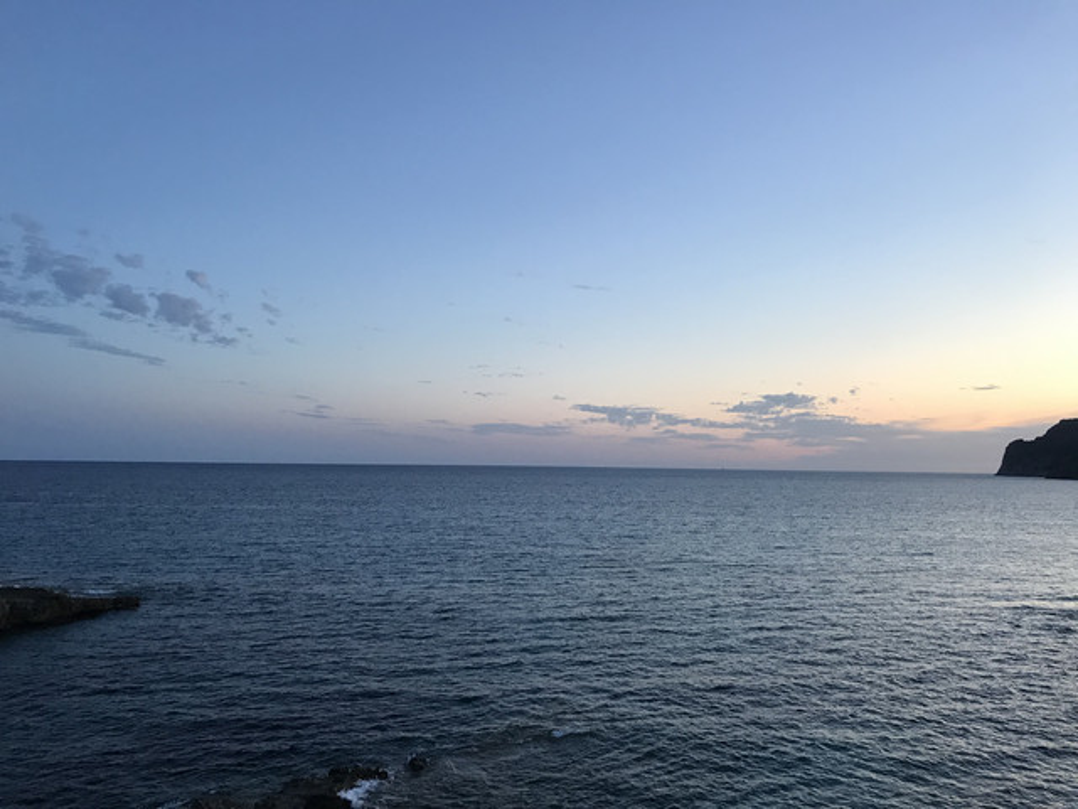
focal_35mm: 28
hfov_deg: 63.4
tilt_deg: +4.4
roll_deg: -1.5
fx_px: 872
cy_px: 404
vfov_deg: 49.7
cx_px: 539
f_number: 1.8
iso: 25
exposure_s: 1/33
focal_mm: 3.99
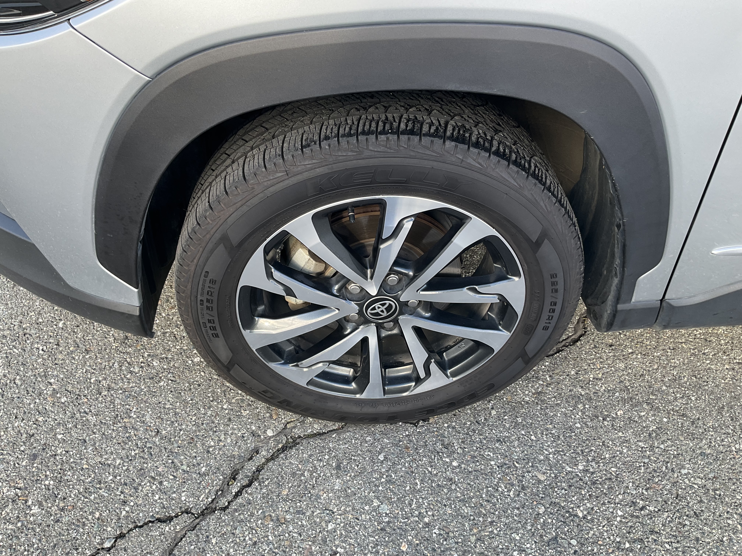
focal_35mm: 29
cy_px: 278
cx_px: 371
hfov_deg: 61.7
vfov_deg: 48.2
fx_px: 622
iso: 20
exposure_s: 1/122
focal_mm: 3
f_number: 1.8
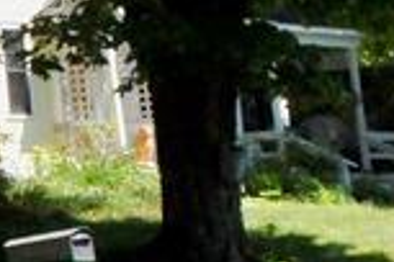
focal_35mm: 261
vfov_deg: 5.2
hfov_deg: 7.1
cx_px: -791
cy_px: -175
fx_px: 2856
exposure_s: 1/1000
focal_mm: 26
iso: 2500
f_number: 16
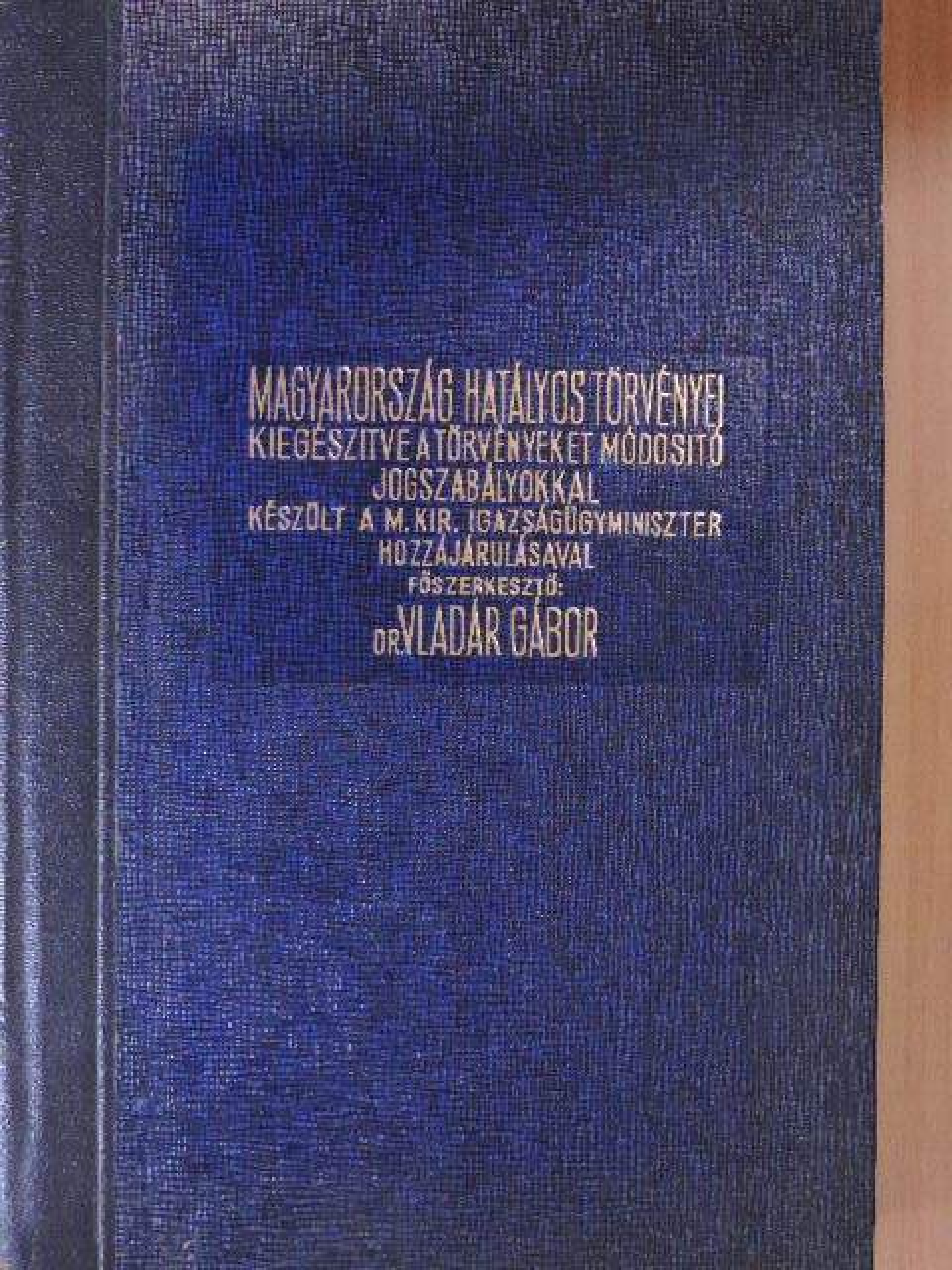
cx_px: 476
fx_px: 1833
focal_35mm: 50
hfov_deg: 29.1
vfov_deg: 38.2
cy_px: 635
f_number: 3.6
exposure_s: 1/100
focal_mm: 8.9
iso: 1600
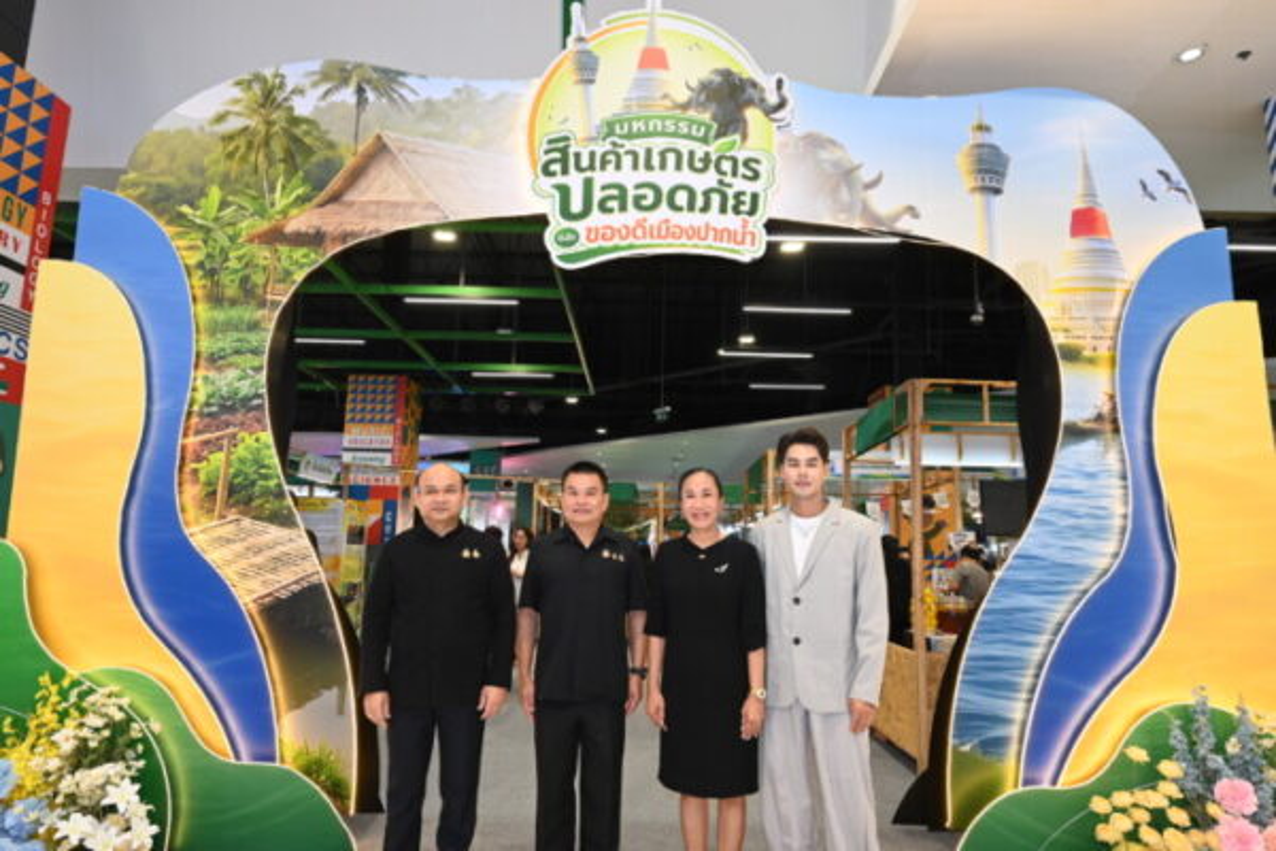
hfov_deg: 79.9
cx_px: 638
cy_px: 426
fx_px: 762
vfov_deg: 58.3
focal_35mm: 22
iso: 800
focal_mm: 21.5
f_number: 5.6
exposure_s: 1/125
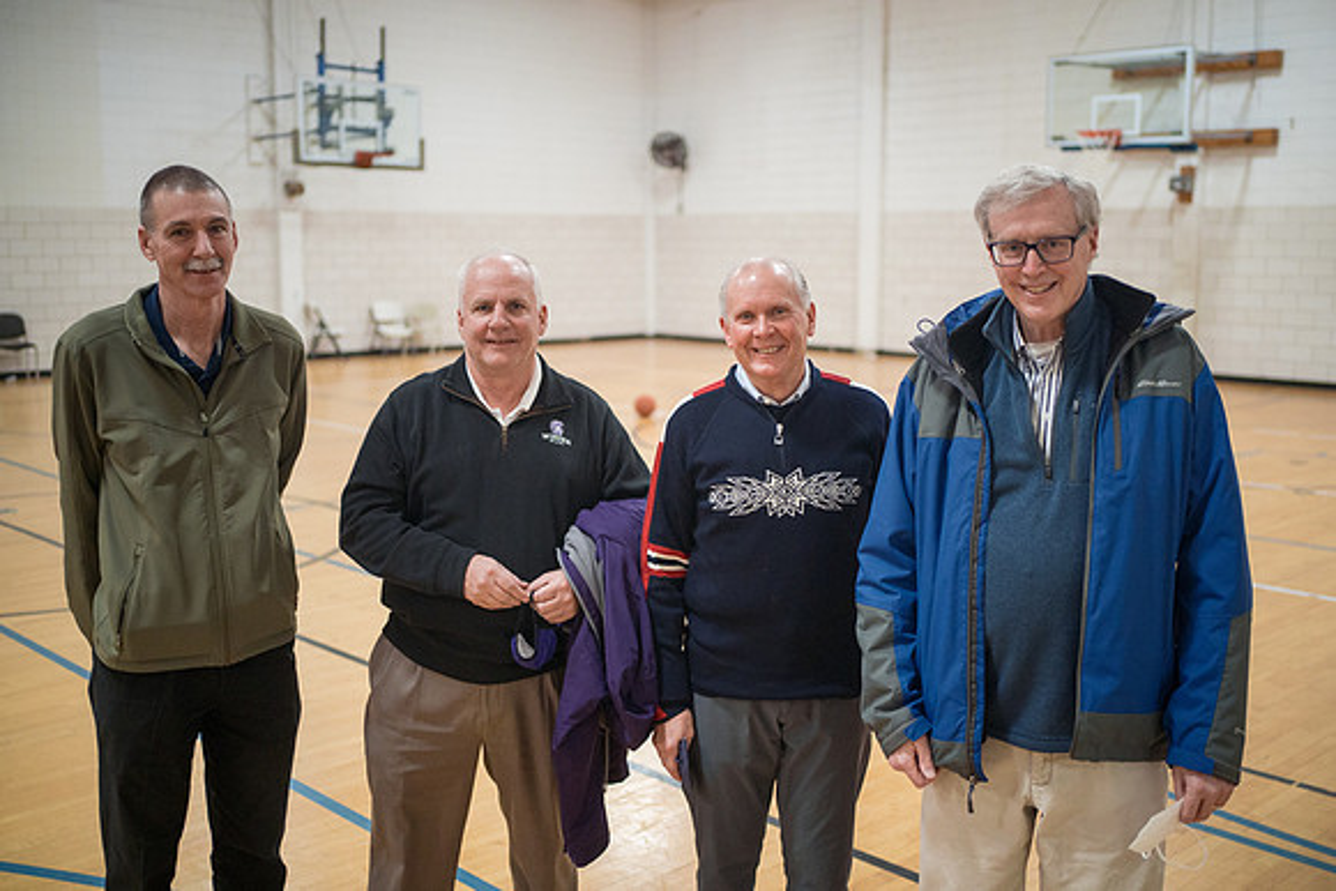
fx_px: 1373
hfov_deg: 51.9
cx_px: 691
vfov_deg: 36.0
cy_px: 420
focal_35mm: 37
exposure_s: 1/400
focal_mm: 35
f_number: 1.8
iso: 4000
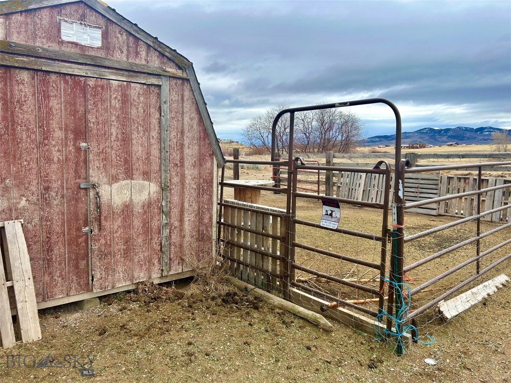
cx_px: 256
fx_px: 384
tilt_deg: -4.7
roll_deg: +0.9
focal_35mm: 26
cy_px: 192
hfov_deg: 67.3
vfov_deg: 53.1
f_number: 1.5
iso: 50
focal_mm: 5.7
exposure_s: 1/3077
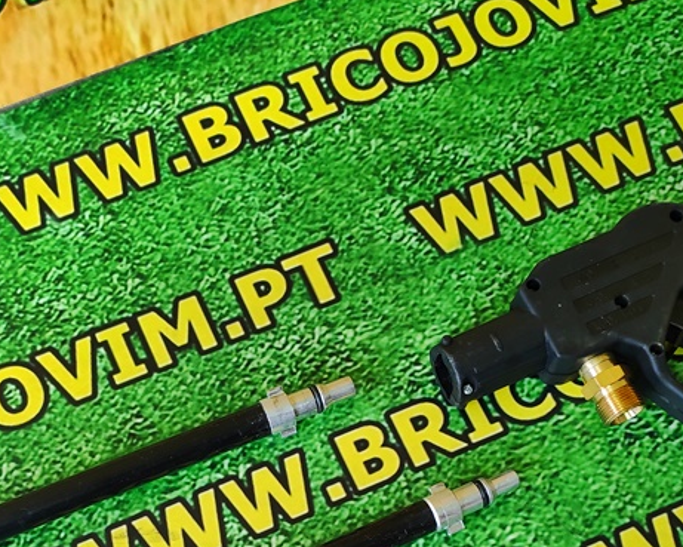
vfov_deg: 26.1
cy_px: 551
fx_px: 1112
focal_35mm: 55
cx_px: 273
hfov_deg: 34.0
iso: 600
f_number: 1.75
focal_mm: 4.77
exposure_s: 1/33
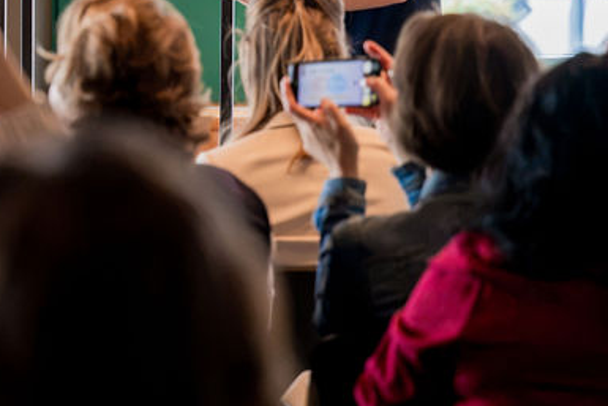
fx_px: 3598
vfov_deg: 6.4
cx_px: -188
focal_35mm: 213
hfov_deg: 9.5
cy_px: 12
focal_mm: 80
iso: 2500
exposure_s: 1/500
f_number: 2.8
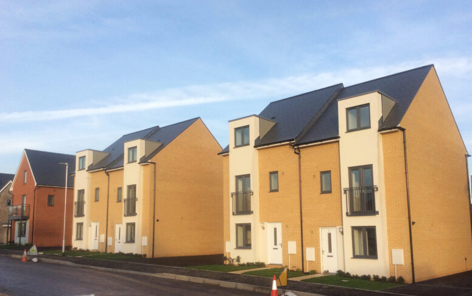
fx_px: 450
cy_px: 175
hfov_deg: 55.3
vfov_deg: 36.2
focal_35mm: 35
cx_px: 243
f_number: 2.4
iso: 32
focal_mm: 3.3
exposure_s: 1/417
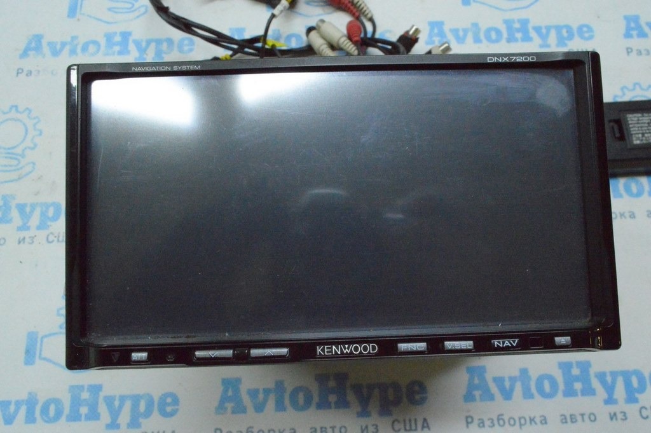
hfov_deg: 67.4
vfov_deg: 47.9
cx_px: 326
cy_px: 216
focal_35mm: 27
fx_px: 488
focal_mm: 18
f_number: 16
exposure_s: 1/200
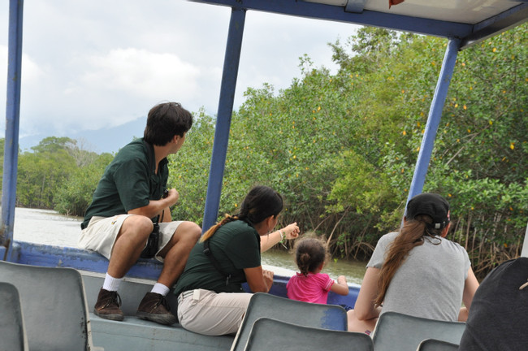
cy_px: 176
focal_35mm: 87
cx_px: 264
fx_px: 1275
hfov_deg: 23.4
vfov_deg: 15.7
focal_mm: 58
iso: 800
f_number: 10
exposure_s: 1/400
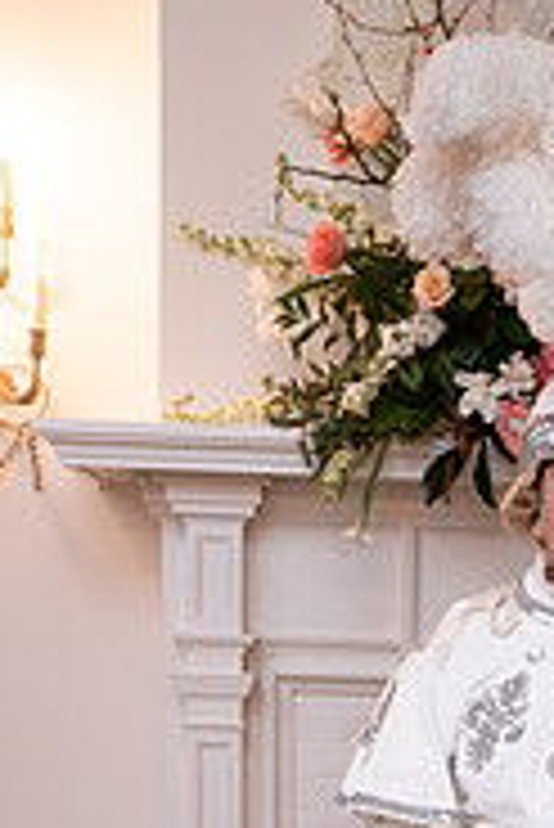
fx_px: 2027
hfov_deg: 15.2
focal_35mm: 88
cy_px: 927
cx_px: 590
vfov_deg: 21.8
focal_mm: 36
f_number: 4.5
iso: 800
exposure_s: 1/80
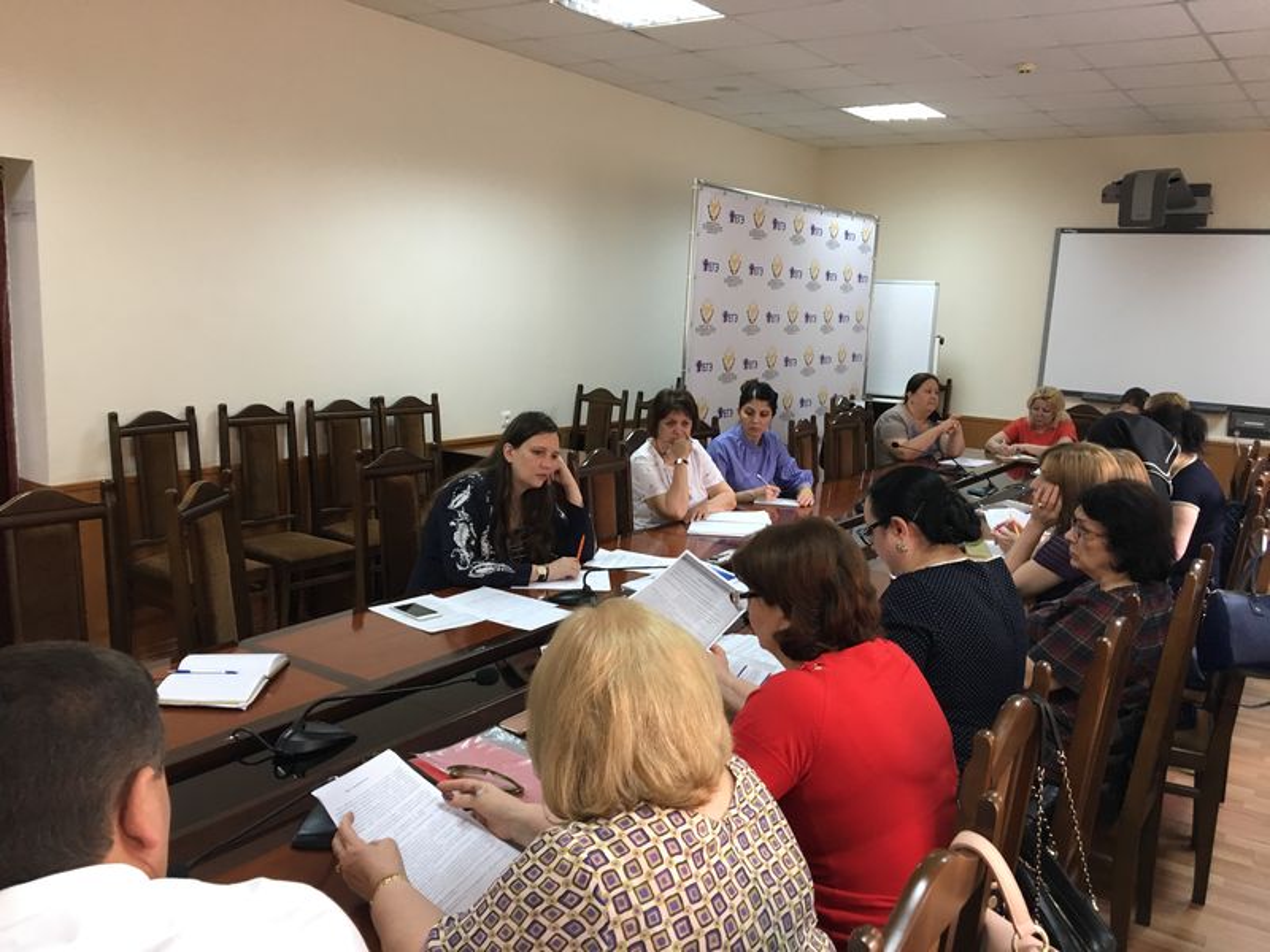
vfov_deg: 48.2
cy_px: 476
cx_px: 635
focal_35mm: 29
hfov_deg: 61.7
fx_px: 1064
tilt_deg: -8.5
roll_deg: -2.2
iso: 125
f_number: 2.2
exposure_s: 1/33
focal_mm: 4.15
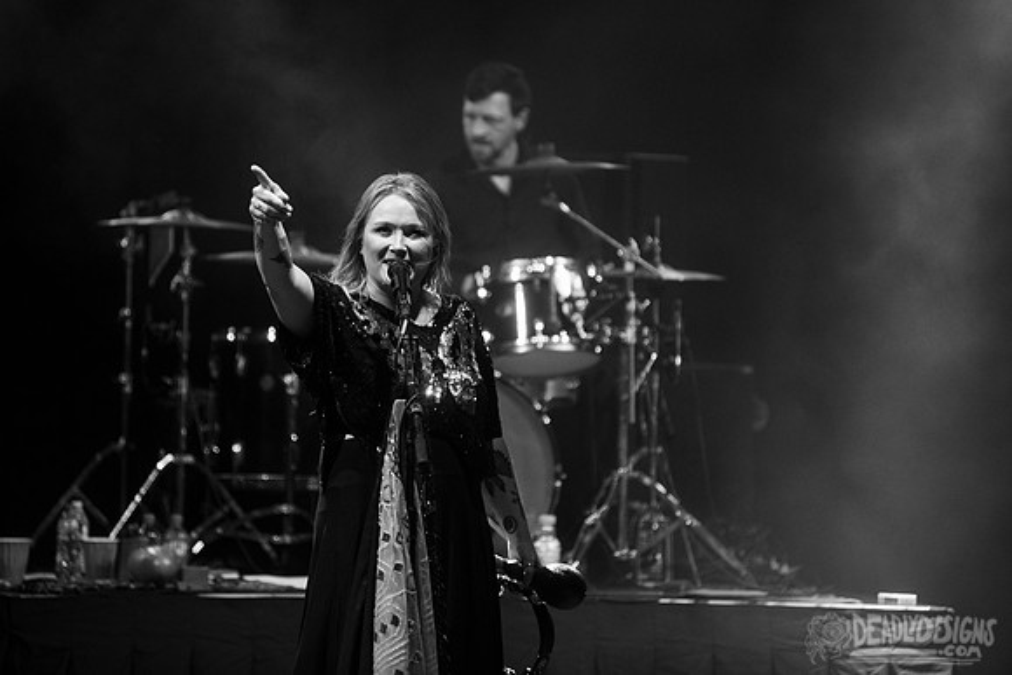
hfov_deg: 9.0
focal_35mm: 228
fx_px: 6401
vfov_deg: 6.0
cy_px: 291
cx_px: 470
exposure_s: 1/400
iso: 2500
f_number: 3.2
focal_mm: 200
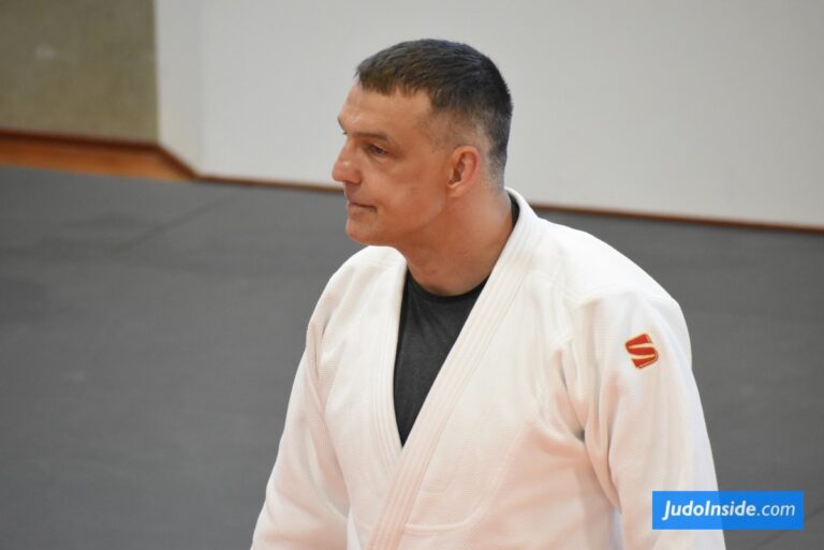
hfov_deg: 4.6
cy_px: 275
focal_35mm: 450
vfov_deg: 3.1
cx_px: 412
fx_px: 10305
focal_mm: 300
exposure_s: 1/250
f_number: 6.3
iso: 3200
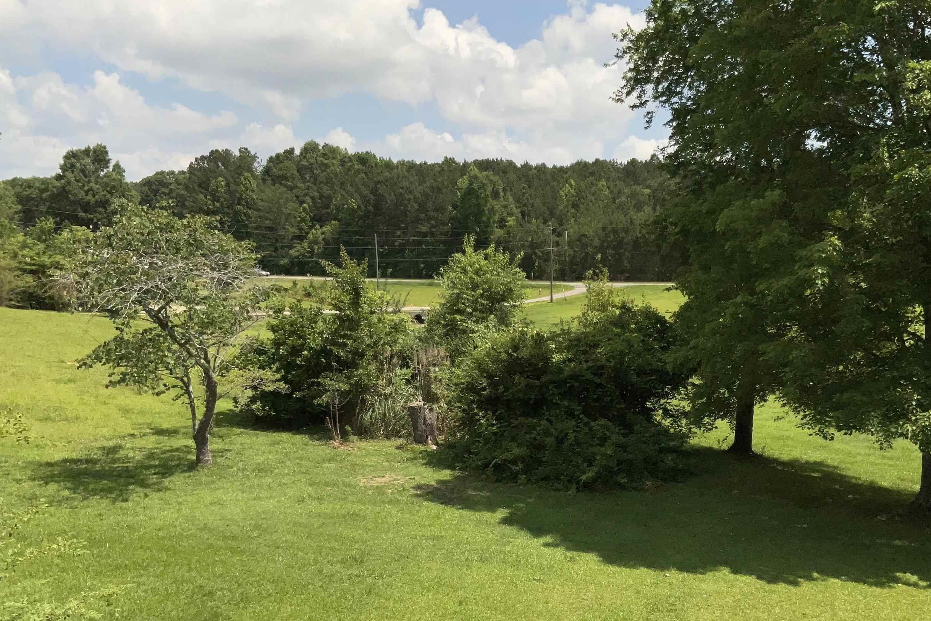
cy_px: 420
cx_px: 545
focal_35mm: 38
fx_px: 983
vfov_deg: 34.7
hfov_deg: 50.5
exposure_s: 1/8621
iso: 20
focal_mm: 3
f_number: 1.8
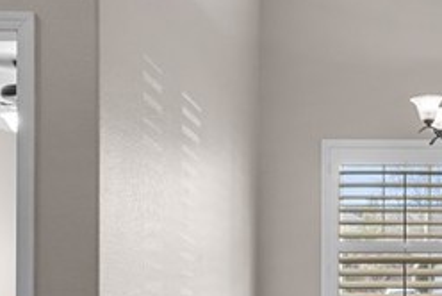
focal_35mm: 66
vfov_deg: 20.2
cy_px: 272
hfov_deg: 27.9
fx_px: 811
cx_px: 479
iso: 250
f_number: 9
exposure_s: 1/5
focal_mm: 16
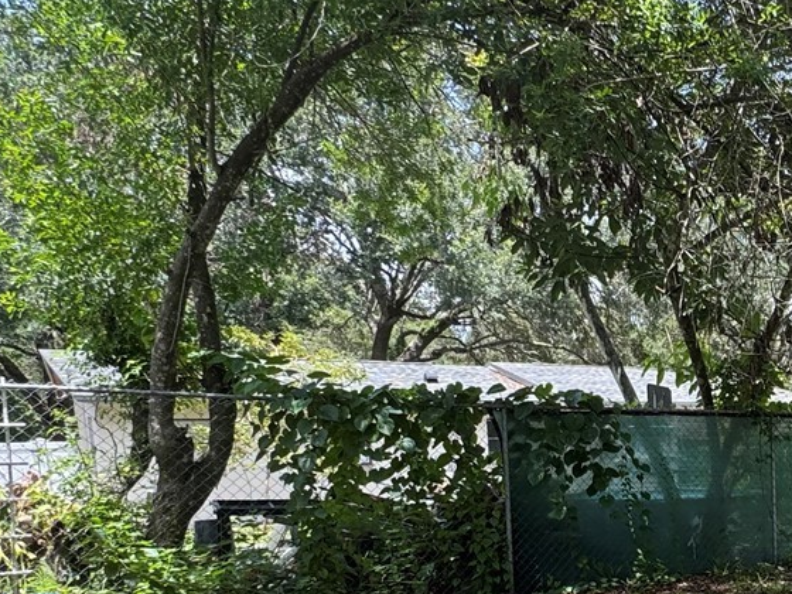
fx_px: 915
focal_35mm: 40
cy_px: 523
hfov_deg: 36.9
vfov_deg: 34.2
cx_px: 931
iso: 40
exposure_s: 1/260
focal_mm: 2.22
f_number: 2.2
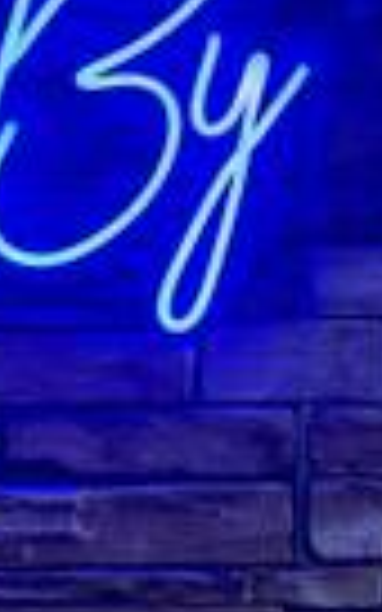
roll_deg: -0.6
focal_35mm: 75
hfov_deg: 16.9
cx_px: 400
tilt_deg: +0.1
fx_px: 1249
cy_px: 18
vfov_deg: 26.2
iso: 200
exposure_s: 1/100
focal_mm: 6.86
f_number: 1.78
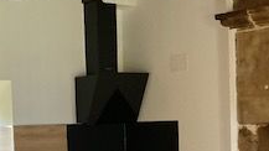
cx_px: 79
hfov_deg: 23.5
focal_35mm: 90
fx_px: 642
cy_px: 160
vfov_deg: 13.2
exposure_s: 1/60
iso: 200
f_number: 1.8
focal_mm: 3.99
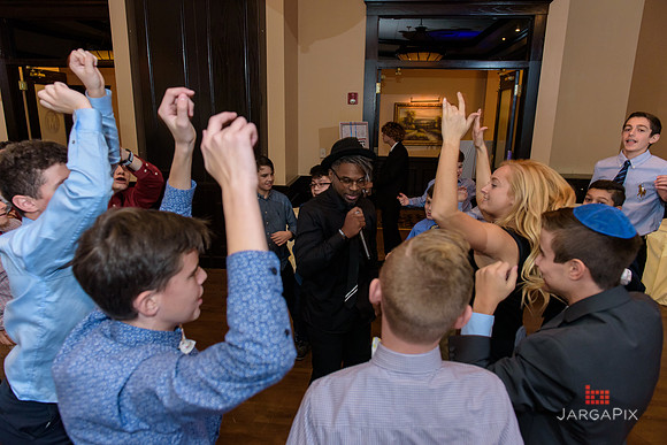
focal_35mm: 24
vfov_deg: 53.2
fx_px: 445
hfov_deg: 73.7
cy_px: 222
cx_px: 334
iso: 1600
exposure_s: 1/125
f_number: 3.2
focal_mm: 24
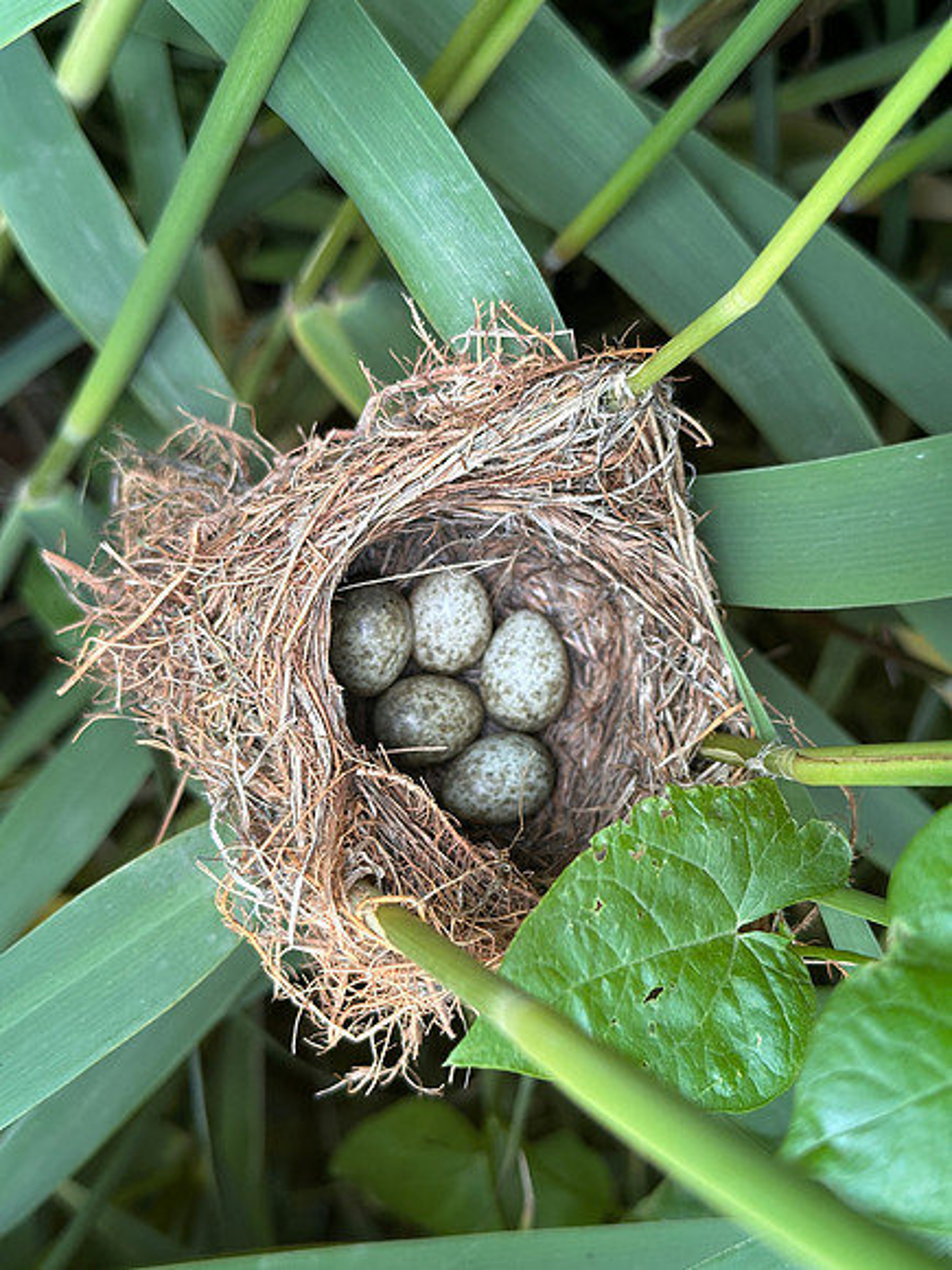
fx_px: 1760
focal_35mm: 48
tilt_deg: -73.3
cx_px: 476
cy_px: 635
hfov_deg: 30.3
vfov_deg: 39.7
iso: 125
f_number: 1.78
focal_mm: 6.86
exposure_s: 1/60
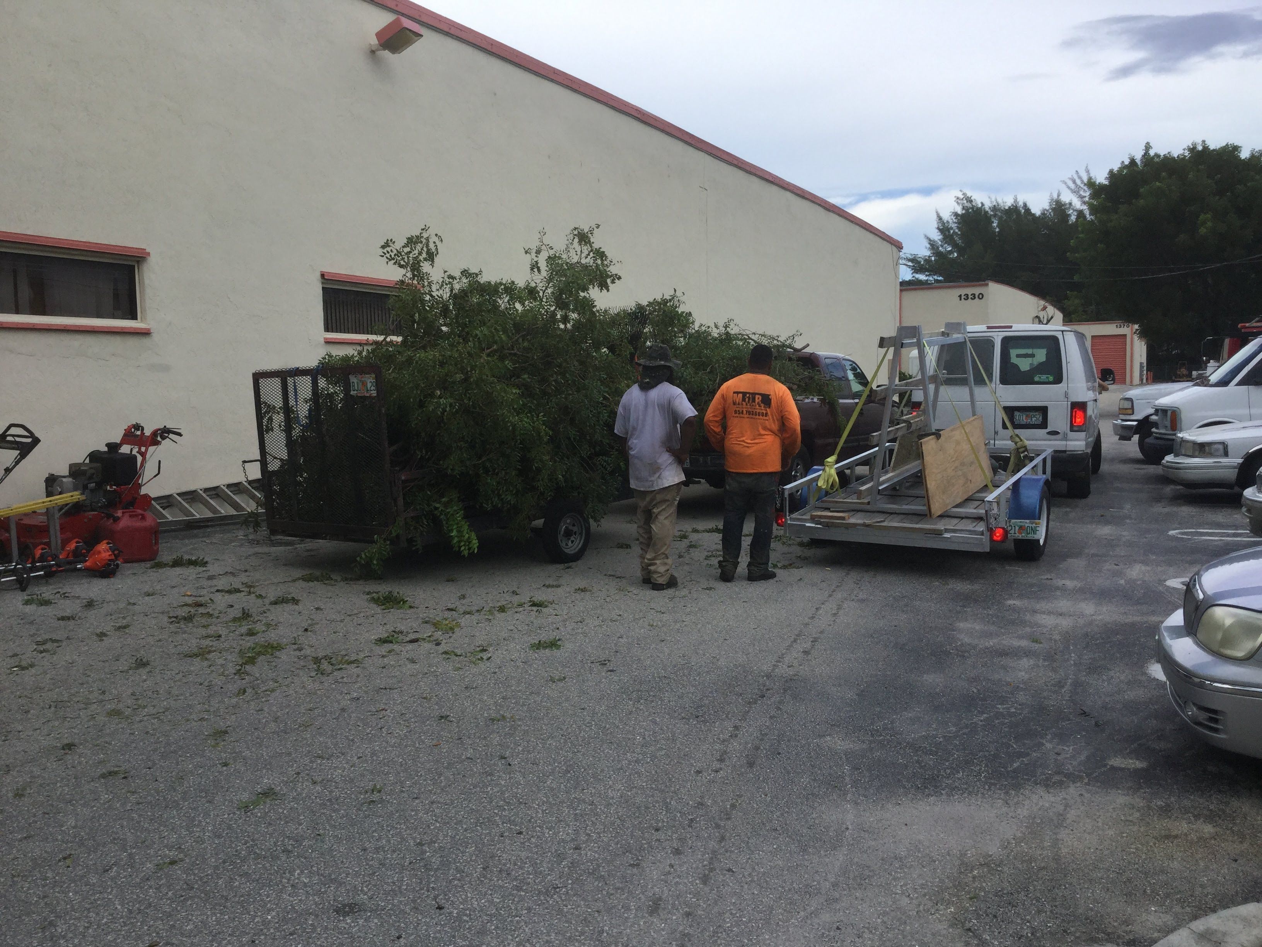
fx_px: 1130
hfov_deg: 58.4
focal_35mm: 31
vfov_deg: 45.4
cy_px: 474
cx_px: 631
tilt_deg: -6.3
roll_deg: -0.1
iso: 25
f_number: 2.4
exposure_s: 1/867
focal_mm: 3.3
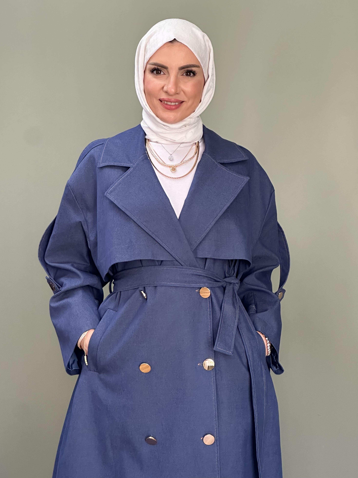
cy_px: 233
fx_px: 1089
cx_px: 175
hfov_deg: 18.7
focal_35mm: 79
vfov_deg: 24.7
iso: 125
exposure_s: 1/100
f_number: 2.8
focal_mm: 9
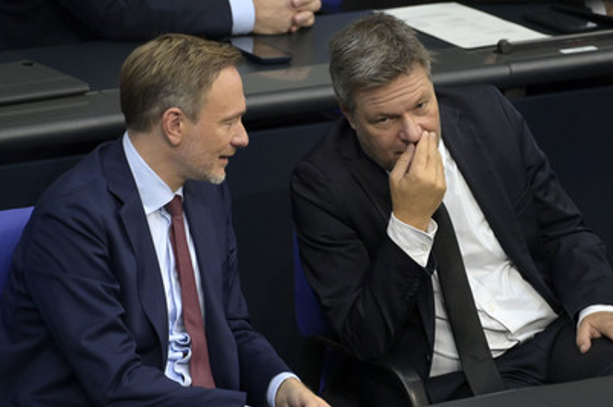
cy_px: 224
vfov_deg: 3.0
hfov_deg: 4.5
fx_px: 7823
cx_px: 326
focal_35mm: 460
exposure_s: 1/320
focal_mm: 410
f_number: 5.6
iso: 10000
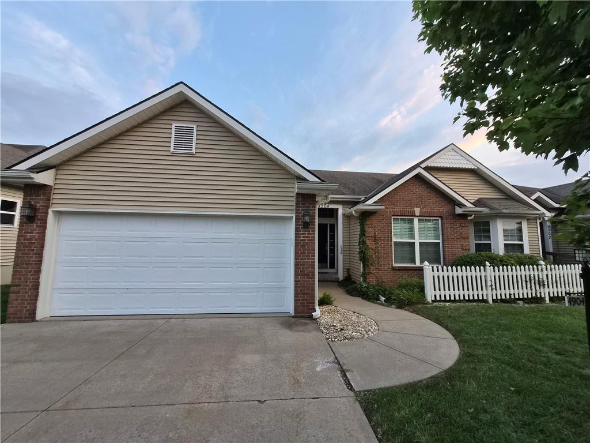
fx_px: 222
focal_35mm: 13
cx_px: 295
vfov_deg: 89.9
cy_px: 222
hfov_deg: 106.2
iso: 125
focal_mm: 1.7
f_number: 2.2
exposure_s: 1/359
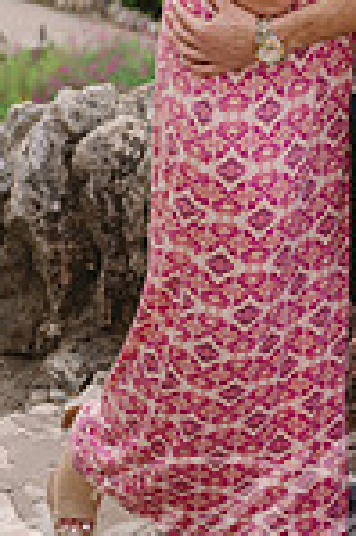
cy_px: -130
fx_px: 1799
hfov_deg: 11.3
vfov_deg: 16.2
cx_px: 275
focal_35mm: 121
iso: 80
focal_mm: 40
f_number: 2.8
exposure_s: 1/250
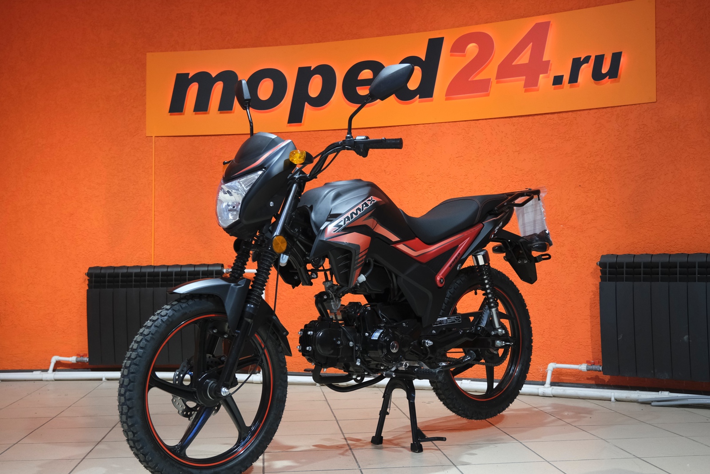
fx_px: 809
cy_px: 237
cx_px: 355
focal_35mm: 41
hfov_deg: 47.4
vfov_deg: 32.6
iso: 1600
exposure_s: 1/100
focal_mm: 27.5
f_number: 4
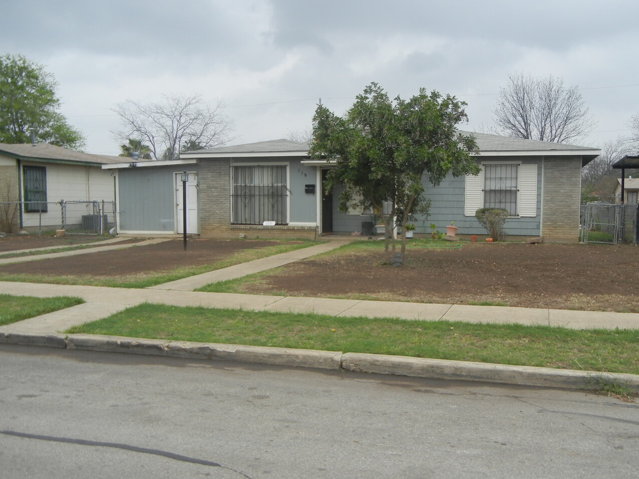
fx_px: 628
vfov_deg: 41.8
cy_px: 249
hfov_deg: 53.8
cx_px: 361
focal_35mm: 34
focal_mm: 5.4
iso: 160
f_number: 3.5
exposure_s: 1/916
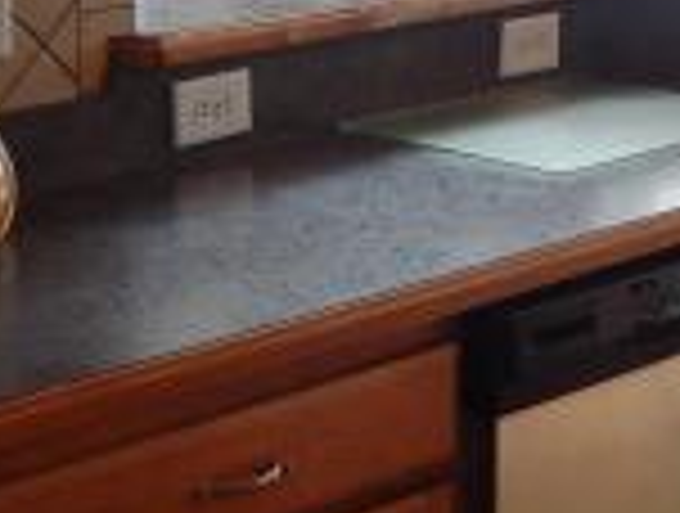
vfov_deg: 12.3
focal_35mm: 119
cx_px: 549
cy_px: -32
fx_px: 2343
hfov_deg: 16.4
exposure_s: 1/30
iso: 125
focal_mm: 5.6
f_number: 3.2
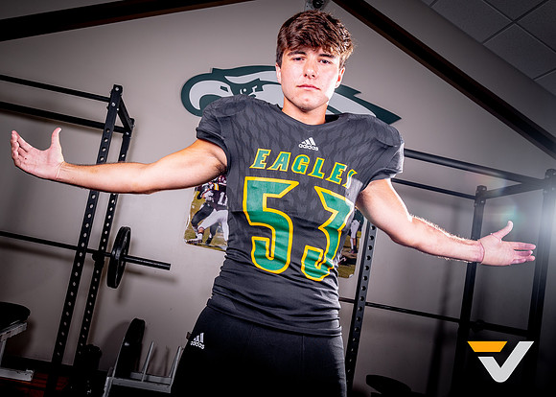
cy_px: 212
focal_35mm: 31
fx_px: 486
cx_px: 236
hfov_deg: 59.2
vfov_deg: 44.4
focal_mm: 24
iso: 100
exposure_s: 1/125
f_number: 8
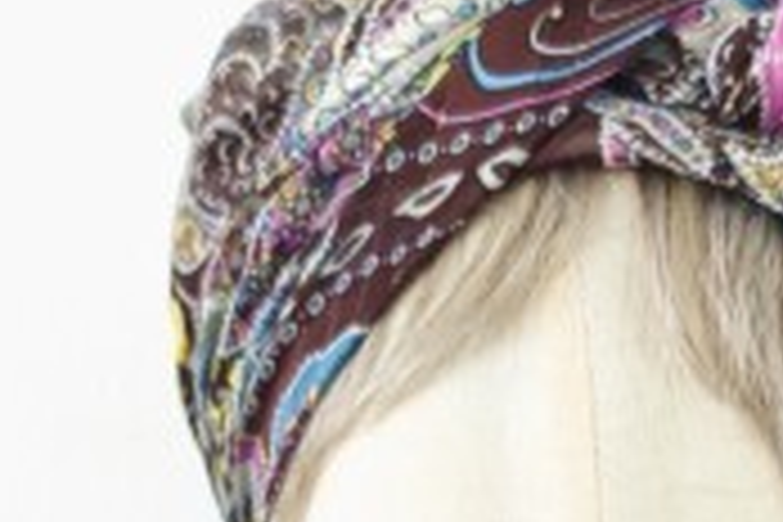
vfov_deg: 10.9
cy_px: 1035
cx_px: 598
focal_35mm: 115
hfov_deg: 17.7
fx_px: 2501
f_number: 1.65
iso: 50
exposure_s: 1/25
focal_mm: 6.14
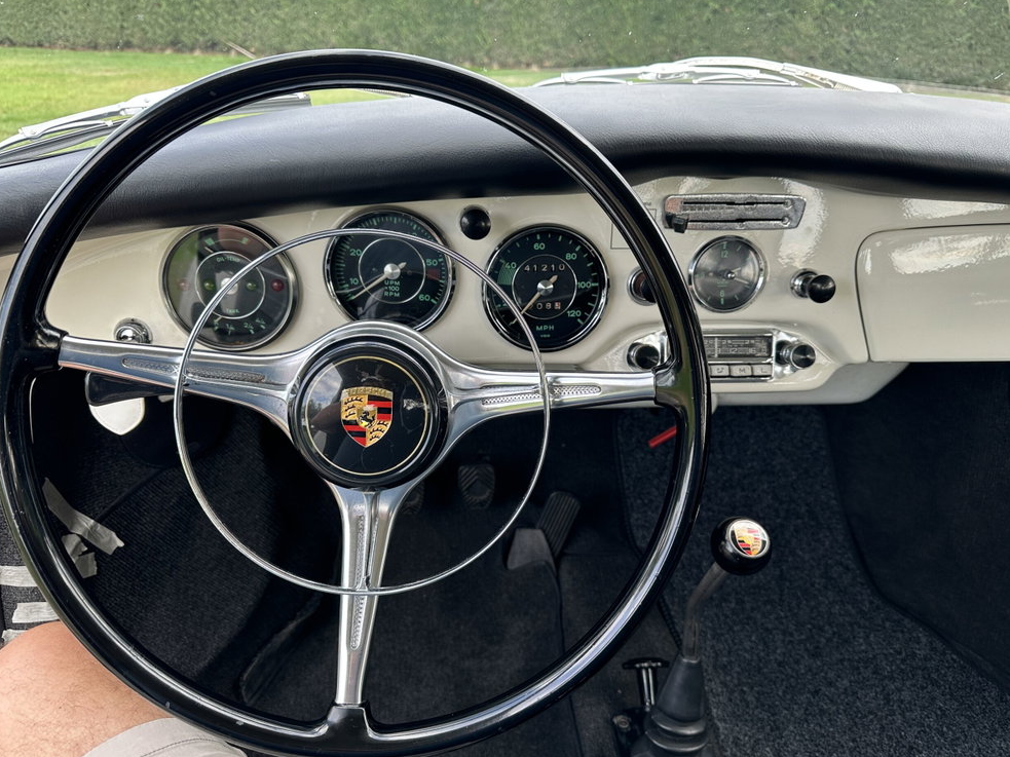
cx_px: 511
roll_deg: -3.3
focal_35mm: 25
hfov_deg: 69.4
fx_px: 729
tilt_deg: -25.6
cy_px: 381
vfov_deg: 54.9
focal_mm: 6.86
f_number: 1.78
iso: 64
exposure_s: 1/191
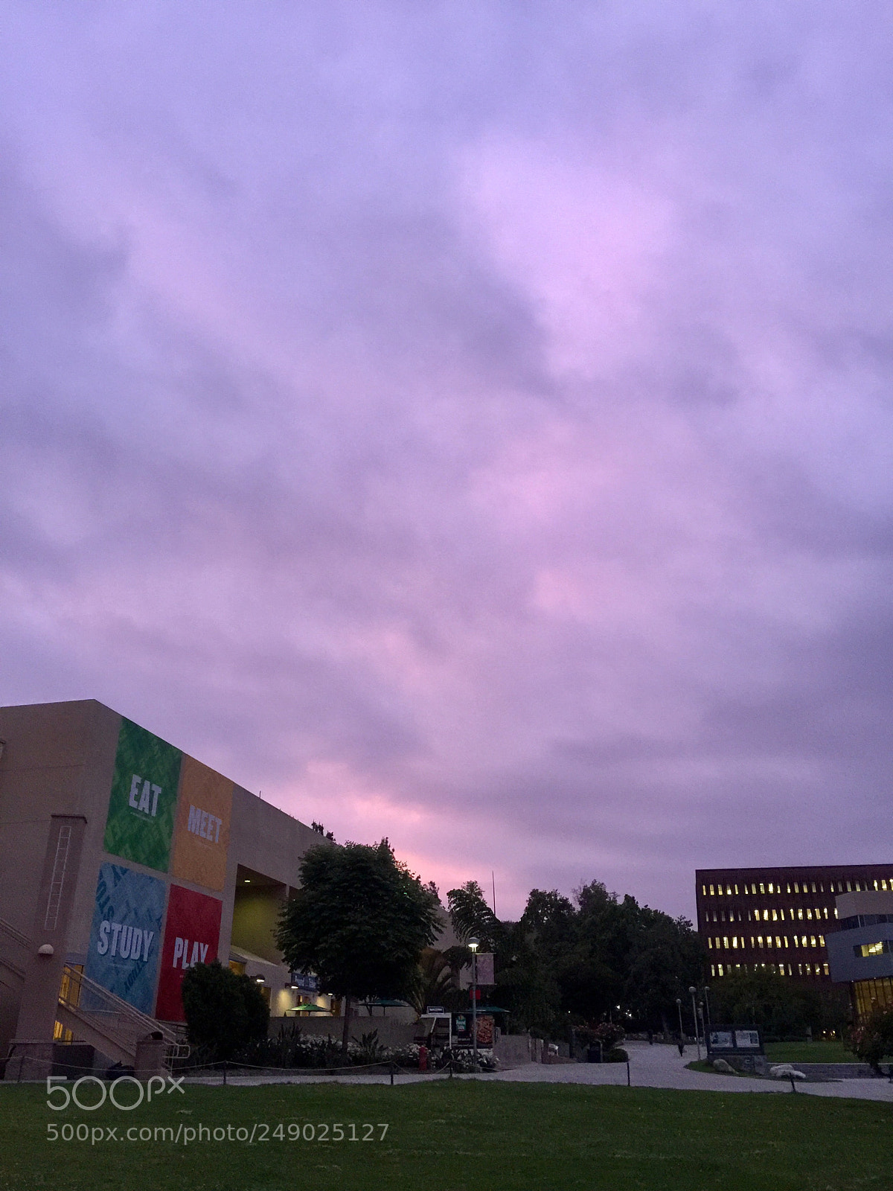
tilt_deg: +26.2
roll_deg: +1.2
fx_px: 997
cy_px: 596
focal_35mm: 29
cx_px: 446
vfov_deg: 61.7
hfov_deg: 48.2
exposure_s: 1/15
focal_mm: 4.15
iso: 100
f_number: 2.2
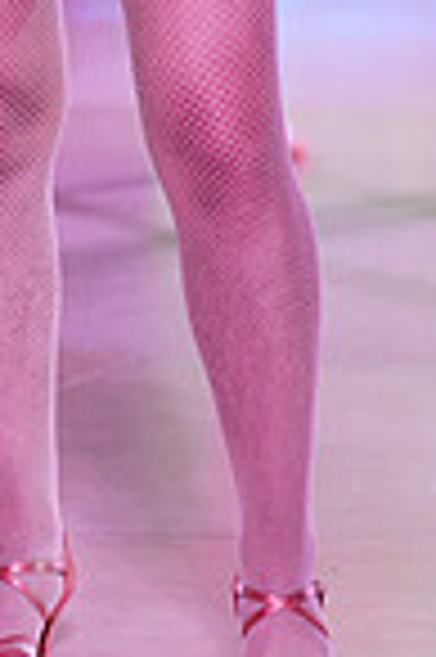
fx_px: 7229
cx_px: 497
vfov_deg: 5.2
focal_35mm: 397
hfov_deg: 3.4
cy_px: -288
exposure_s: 1/640
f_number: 2.8
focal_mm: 100
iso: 2000
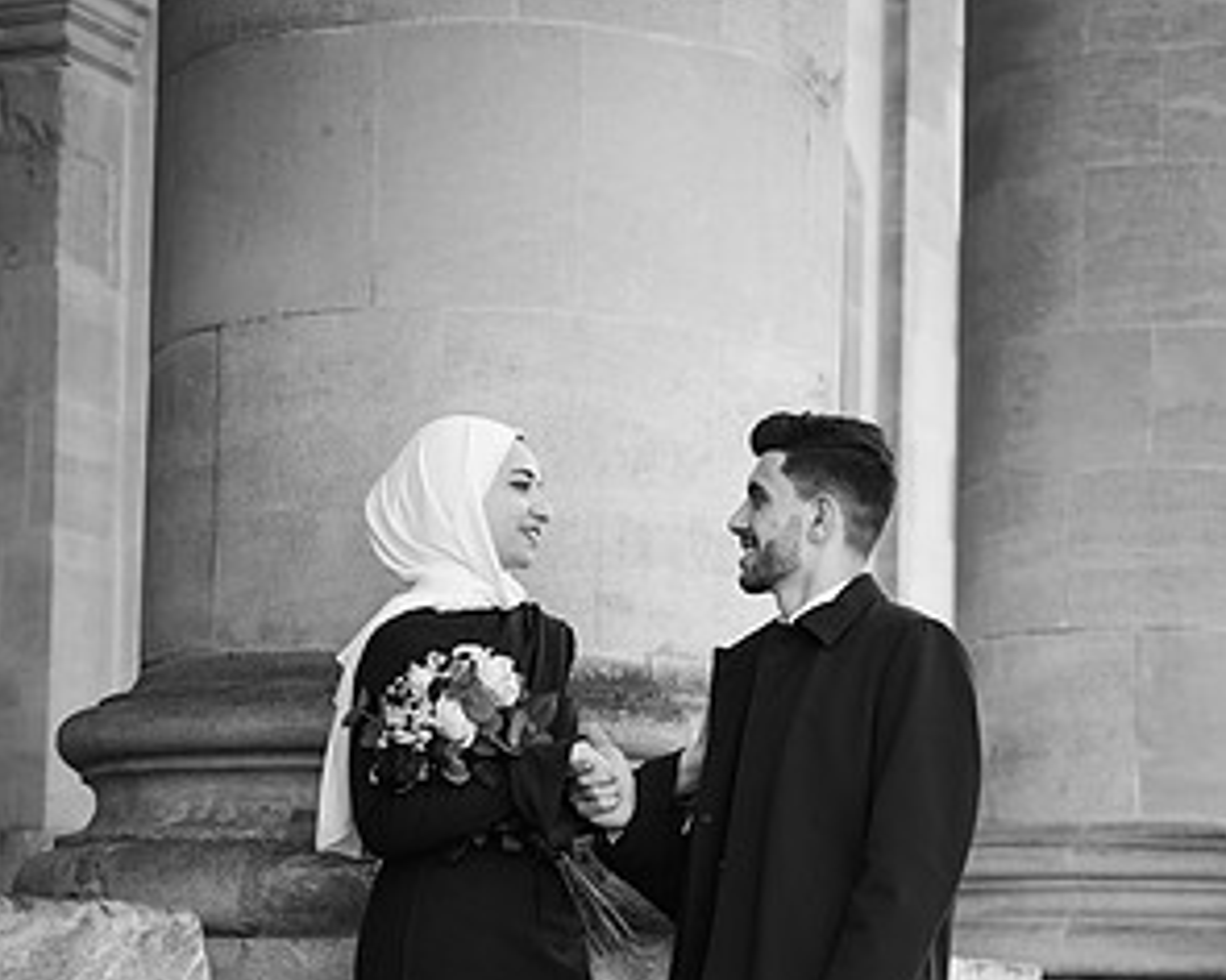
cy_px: 909
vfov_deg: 17.6
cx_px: 611
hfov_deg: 22.2
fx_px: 3120
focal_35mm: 86
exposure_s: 1/640
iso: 200
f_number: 2.8
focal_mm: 40
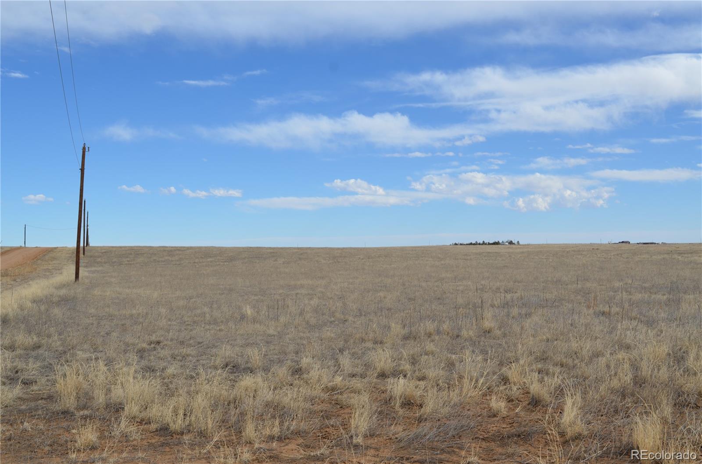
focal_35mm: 44
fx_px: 846
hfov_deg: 45.1
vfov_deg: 30.7
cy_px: 232
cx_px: 351
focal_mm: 29
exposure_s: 1/320
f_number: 9
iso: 100
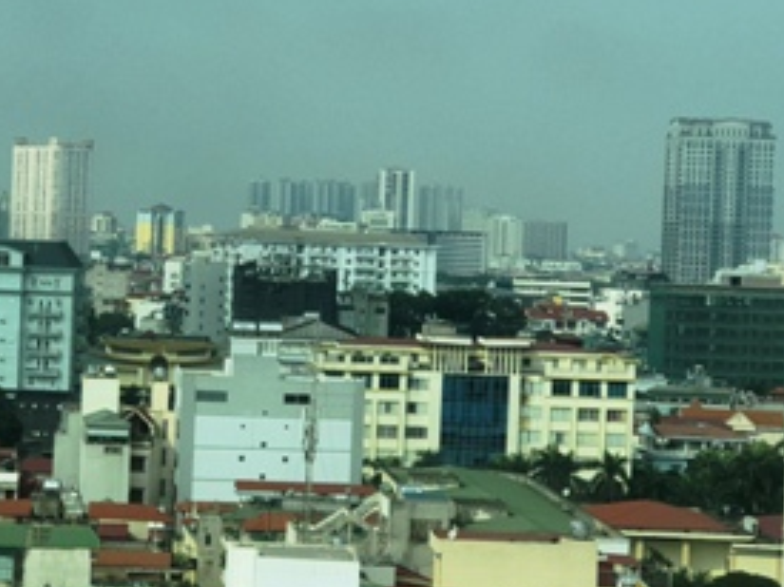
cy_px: 285
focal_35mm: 121
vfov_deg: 12.2
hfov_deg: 16.2
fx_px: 2739
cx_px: 191
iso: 40
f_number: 2.1
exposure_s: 1/1100
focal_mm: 6
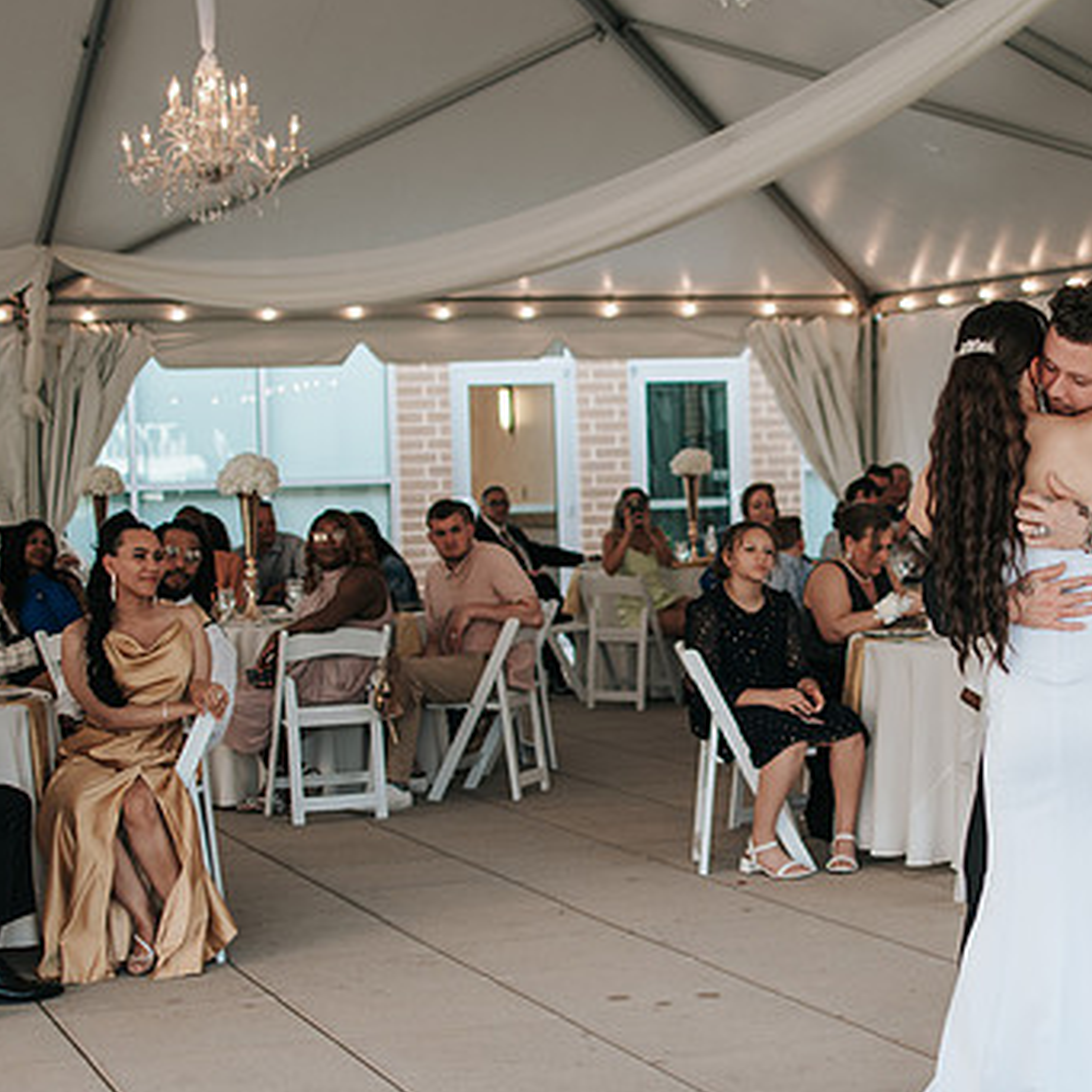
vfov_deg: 22.8
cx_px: 756
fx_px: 2712
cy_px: 562
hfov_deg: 22.6
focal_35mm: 76
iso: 100
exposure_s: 1/250
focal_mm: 35
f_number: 2.2
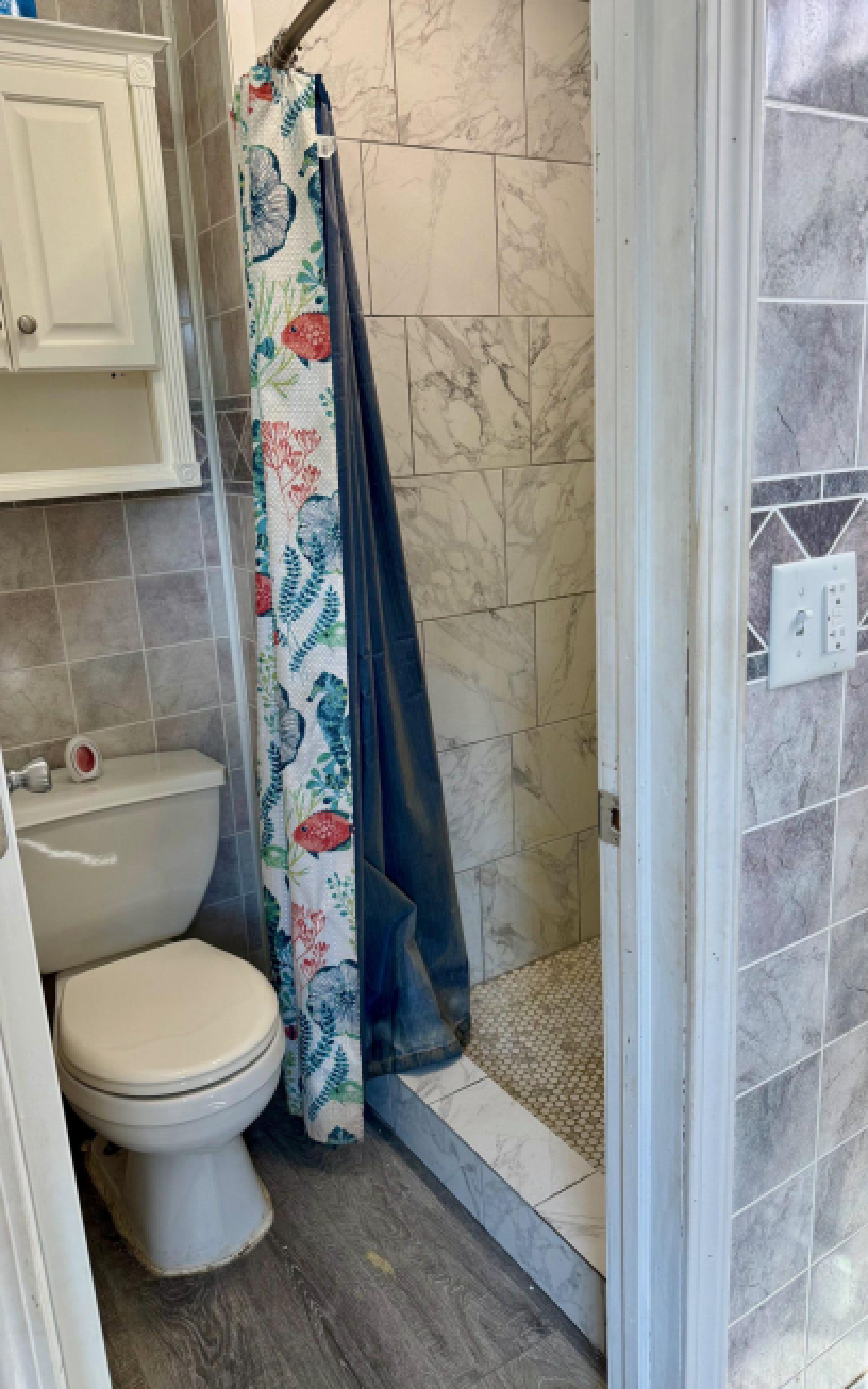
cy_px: 694
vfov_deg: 70.4
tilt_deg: -14.8
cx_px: 436
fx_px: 984
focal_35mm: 26
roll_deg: +2.5
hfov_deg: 47.6
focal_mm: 6.76
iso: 100
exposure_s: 1/120
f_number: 1.78
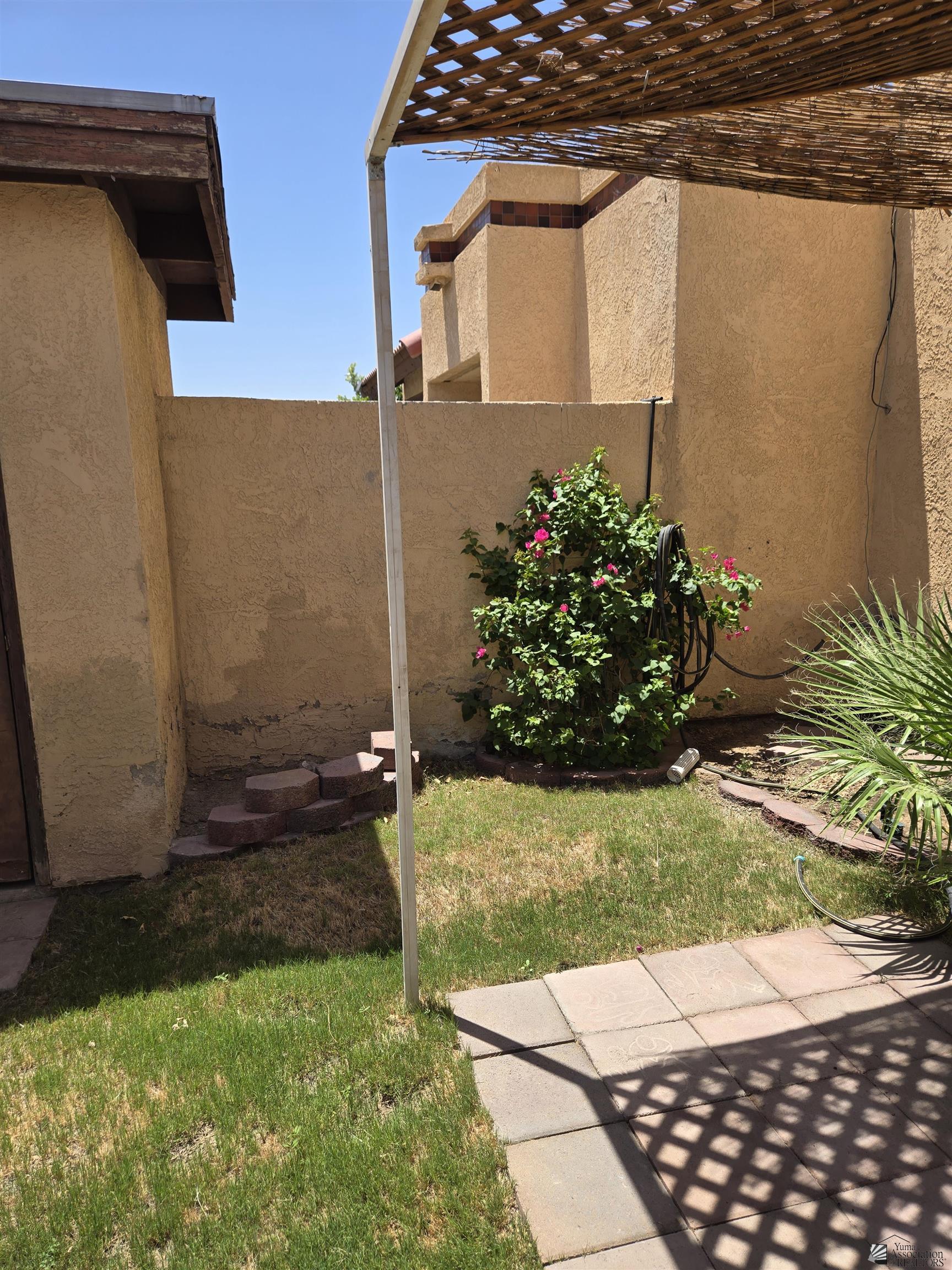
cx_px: 476
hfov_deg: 58.9
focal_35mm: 23
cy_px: 635
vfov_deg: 73.9
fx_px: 843
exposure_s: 1/1358
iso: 25
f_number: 1.8
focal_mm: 5.4
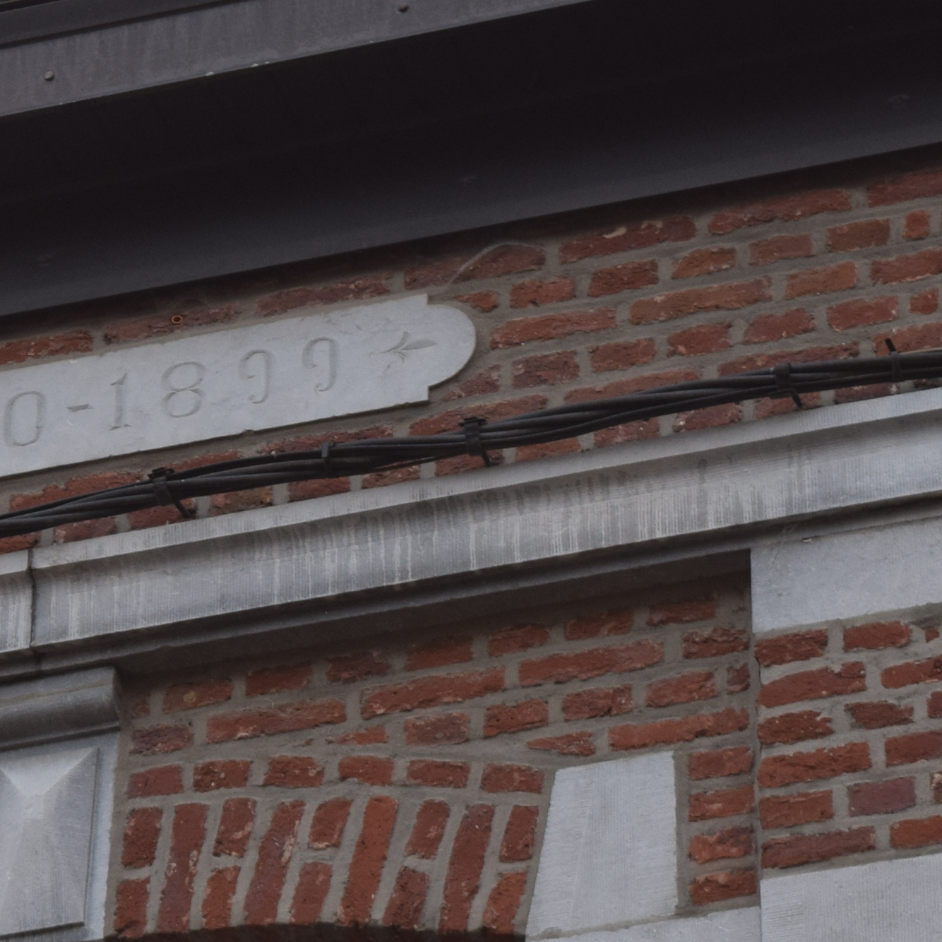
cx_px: -112
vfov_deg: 7.4
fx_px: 7279
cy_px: 628
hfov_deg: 7.4
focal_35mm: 236
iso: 400
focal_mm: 55
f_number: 8
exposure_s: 1/250
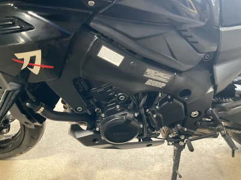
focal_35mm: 29
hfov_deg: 61.7
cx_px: 120
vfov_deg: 48.2
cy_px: 90
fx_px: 202
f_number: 1.8
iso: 320
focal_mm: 3
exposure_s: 1/30
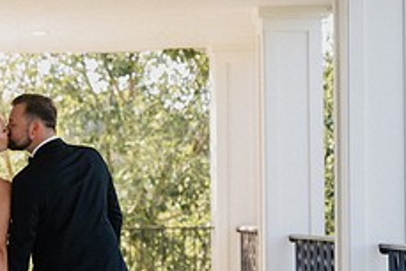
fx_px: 1997
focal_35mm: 177
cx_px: -9
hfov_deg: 11.5
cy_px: 224
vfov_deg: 7.8
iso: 1600
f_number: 2.8
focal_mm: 70
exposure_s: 1/2000
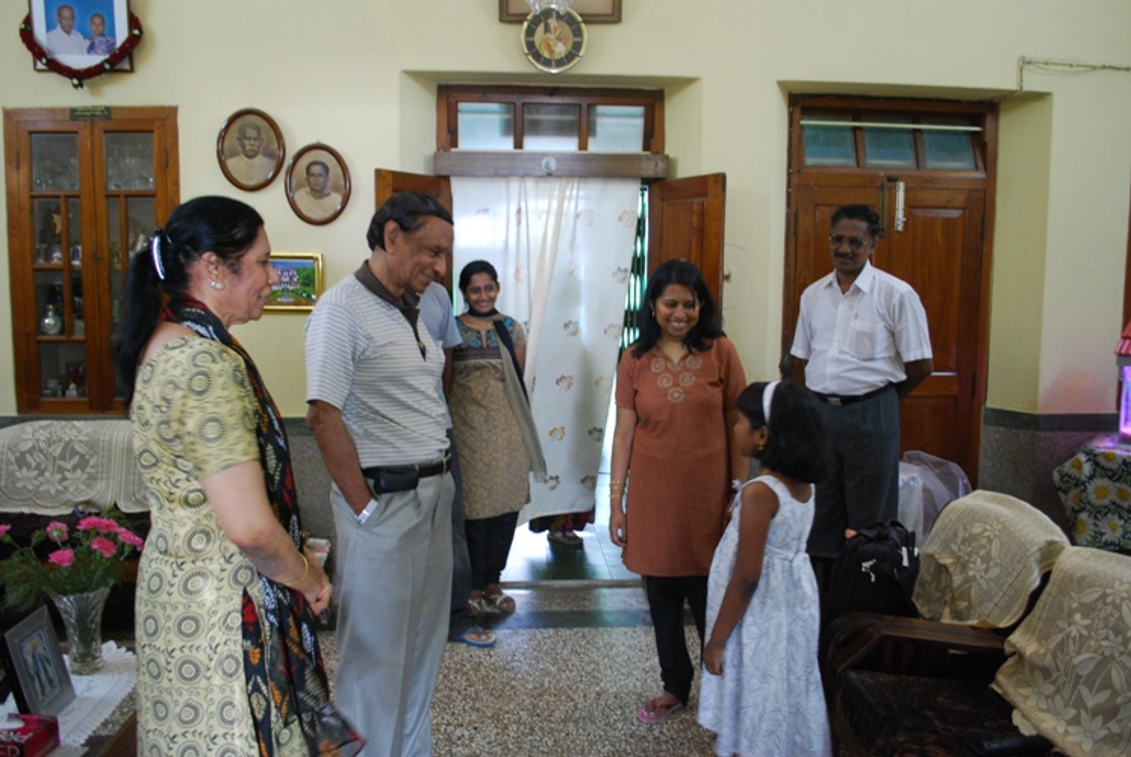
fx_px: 849
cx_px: 566
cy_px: 378
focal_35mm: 27
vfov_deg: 48.0
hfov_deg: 67.3
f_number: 3.5
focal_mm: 18
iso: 800
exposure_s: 1/13
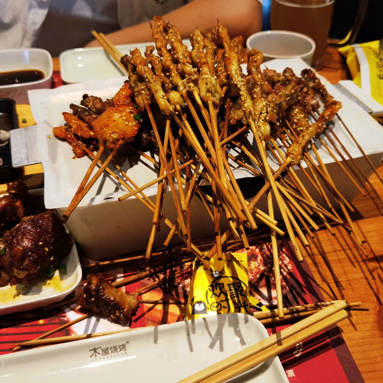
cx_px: 208
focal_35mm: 41
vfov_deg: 40.9
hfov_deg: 40.9
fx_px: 513
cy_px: 171
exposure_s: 1/50
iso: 100
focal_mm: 6.67
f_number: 1.9
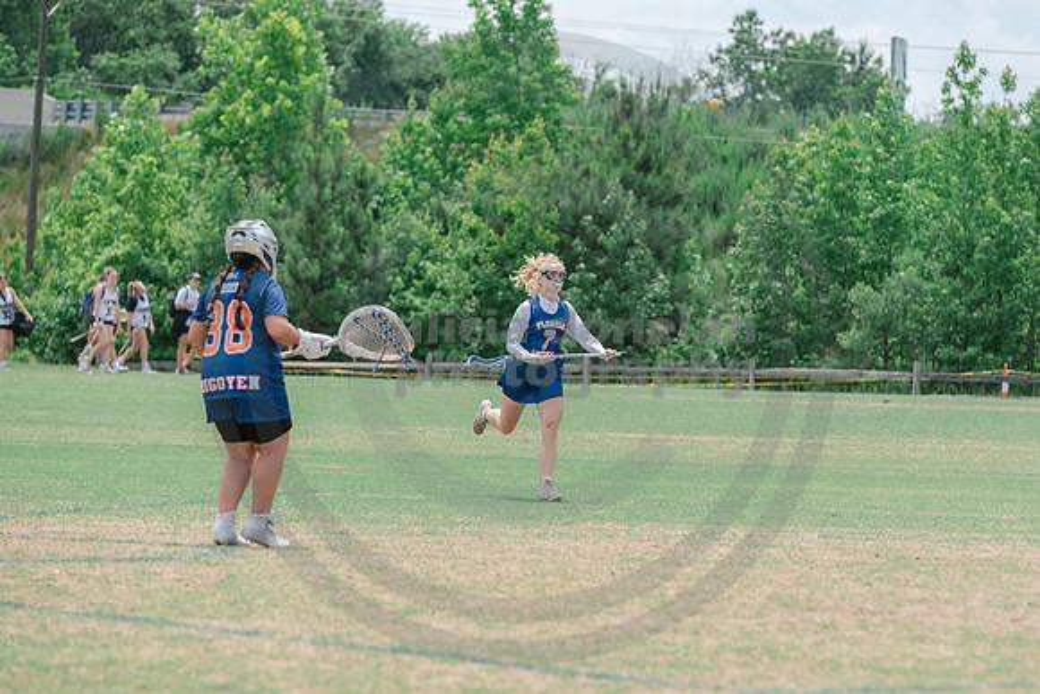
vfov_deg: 5.9
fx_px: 6721
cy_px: 404
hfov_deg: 8.8
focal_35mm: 233
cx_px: 605
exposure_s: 1/1250
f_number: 4.5
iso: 250
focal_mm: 200
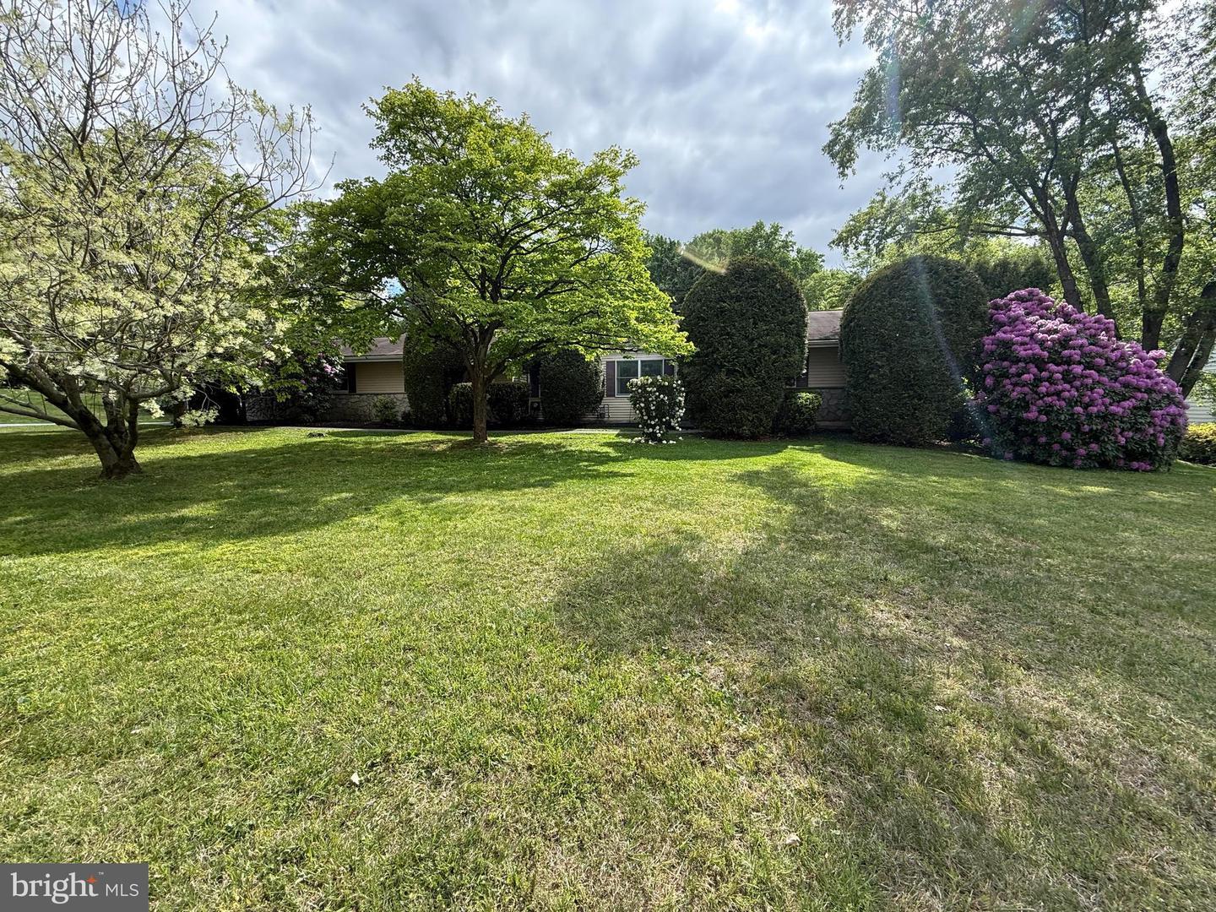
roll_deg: +0.4
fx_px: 492
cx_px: 608
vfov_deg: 85.7
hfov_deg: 102.1
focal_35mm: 14
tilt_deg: -4.7
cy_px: 456
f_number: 2.2
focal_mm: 2.22
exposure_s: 1/494
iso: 50
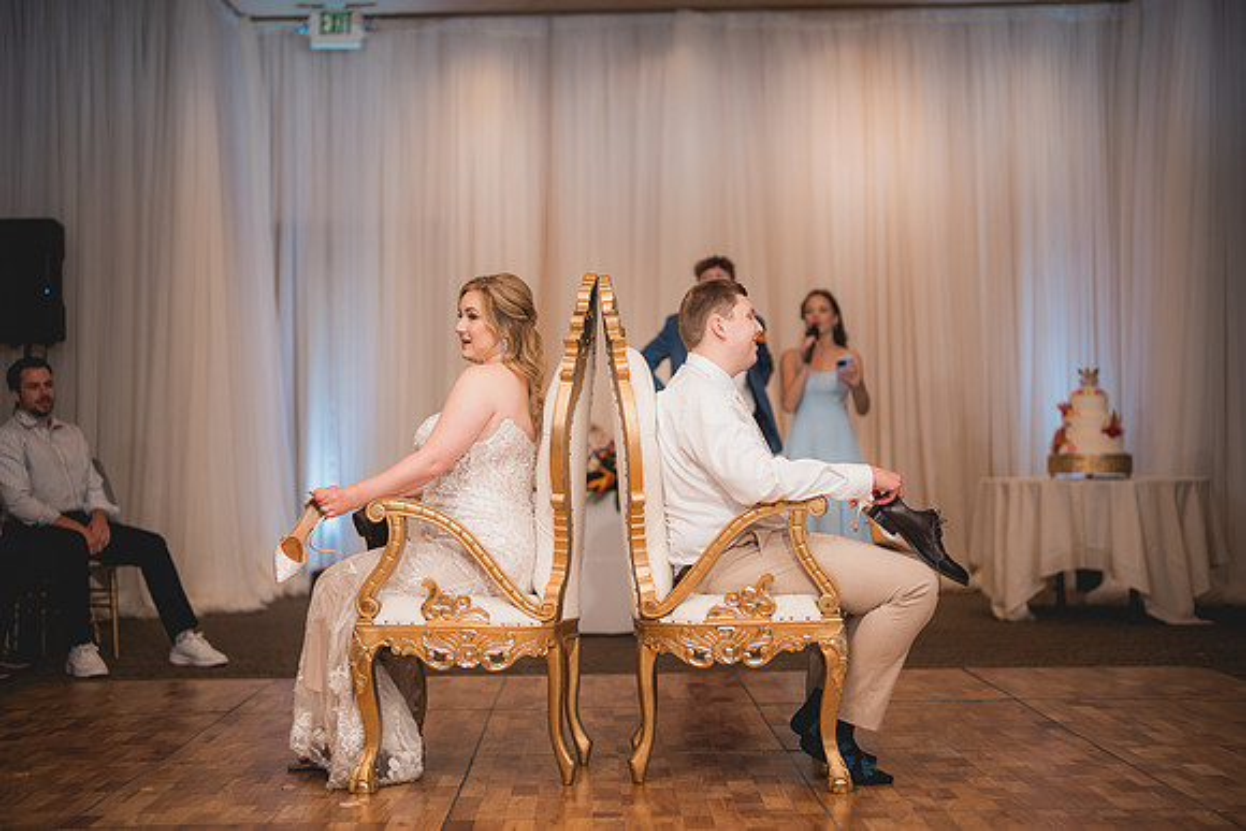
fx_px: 1731
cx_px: 623
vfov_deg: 27.0
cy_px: 416
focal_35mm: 50
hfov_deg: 39.6
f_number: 1.2
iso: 80
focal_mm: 50
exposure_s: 1/250
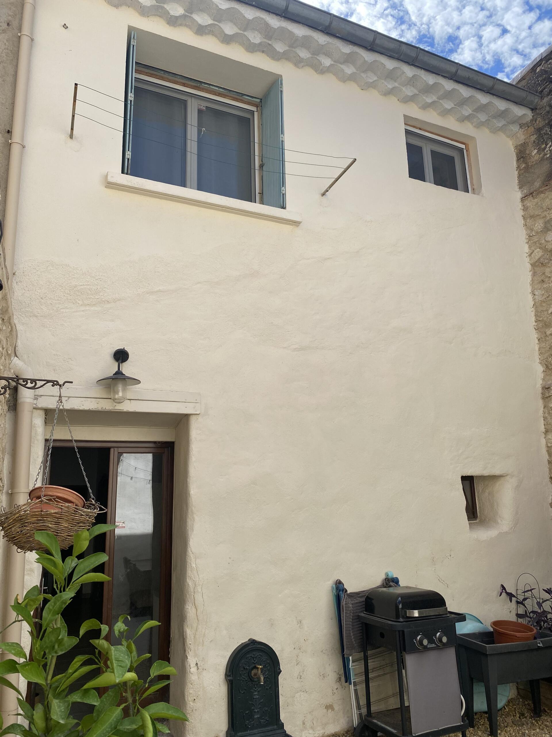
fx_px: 553
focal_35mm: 26
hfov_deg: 53.1
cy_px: 368
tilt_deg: +14.6
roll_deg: +0.7
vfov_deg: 67.3
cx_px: 276
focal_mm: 4.25
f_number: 1.8
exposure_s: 1/1727
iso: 32
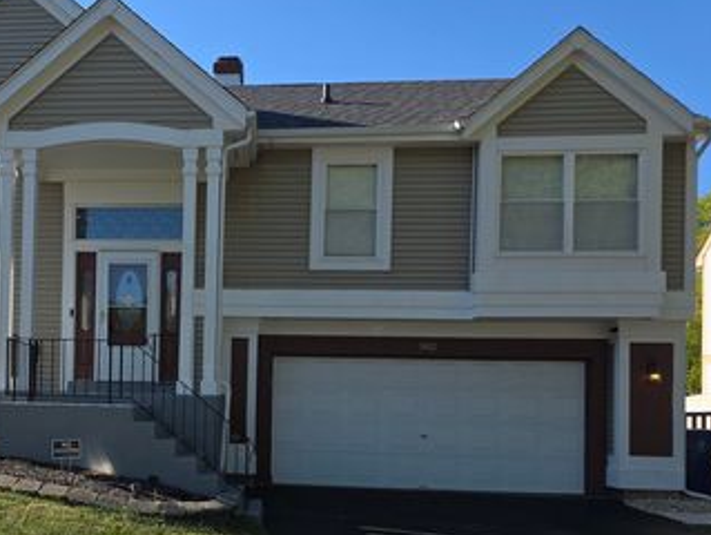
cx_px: 174
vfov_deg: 38.9
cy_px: 389
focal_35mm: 36
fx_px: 740
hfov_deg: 49.2
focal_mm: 6.3
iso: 12
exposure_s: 1/485
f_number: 1.7
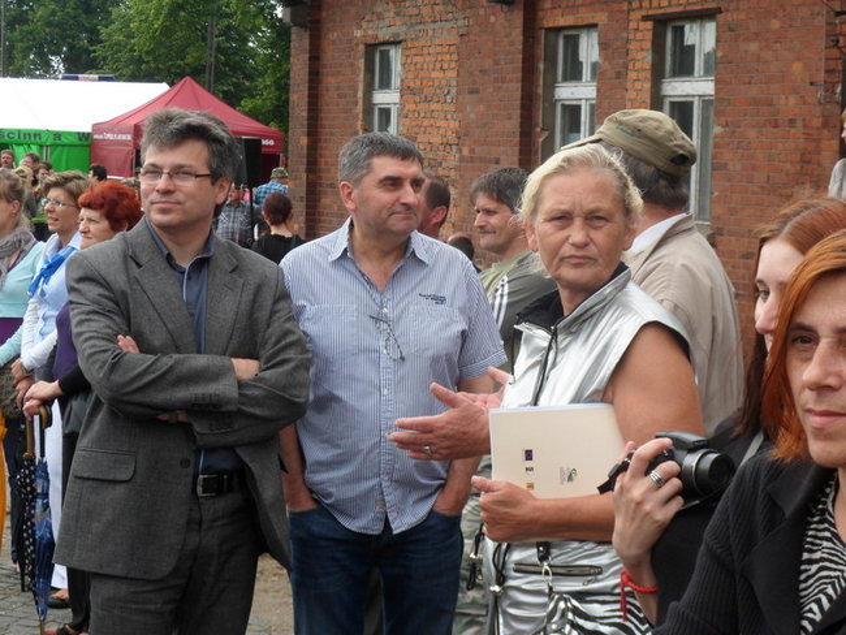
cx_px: 423
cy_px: 318
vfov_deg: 17.6
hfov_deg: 23.3
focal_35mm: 84
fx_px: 2054
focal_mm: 14
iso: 80
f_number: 5.1
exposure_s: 1/125
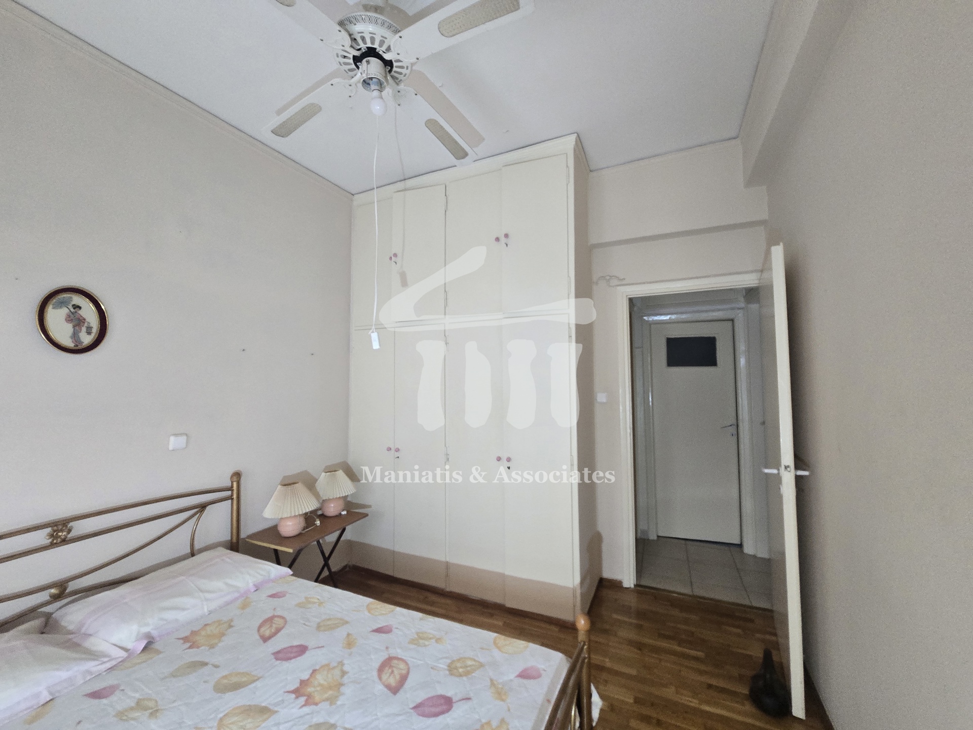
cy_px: 365
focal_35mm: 13
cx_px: 486
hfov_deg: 106.2
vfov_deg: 89.9
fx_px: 365
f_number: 2.2
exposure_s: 1/50
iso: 400
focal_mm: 2.2
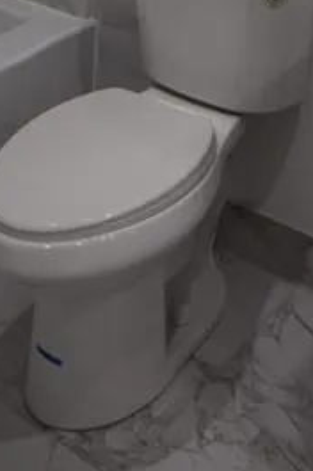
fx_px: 889
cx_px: 216
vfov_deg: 23.9
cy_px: -222
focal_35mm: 68
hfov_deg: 19.9
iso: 400
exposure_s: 1/80
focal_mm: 10
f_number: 4.5
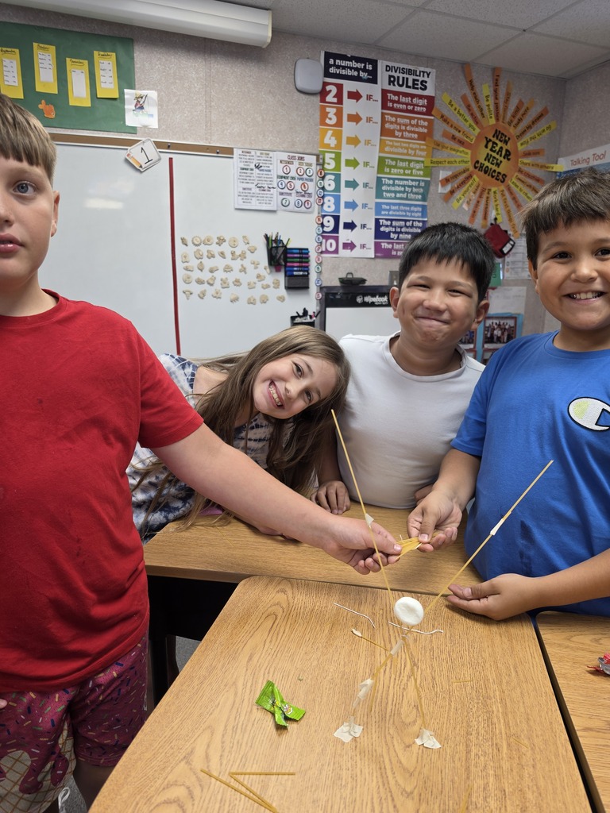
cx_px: 305
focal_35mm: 23
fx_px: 540
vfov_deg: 73.9
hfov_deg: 58.9
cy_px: 406
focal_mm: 6.5
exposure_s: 1/120
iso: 64
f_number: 1.4
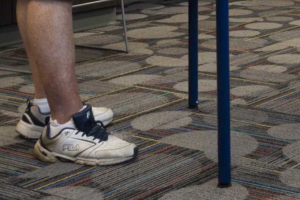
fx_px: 900
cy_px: -100
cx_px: 340
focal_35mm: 108
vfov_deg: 12.1
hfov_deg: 18.2
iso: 800
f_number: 2.8
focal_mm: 12.81
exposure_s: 1/160
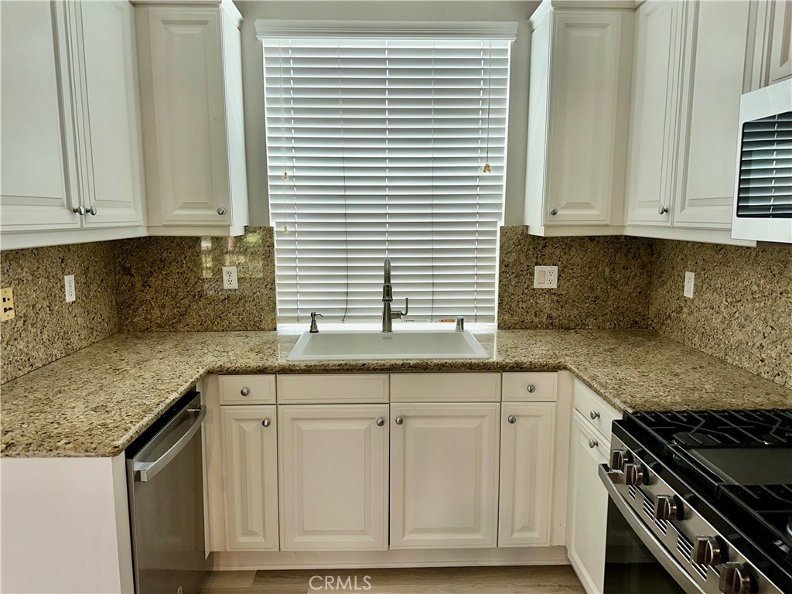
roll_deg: -0.5
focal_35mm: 24
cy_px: 297
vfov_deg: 56.8
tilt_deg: -8.2
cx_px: 396
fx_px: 549
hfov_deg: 71.6
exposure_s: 1/77
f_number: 1.78
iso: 50
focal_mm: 6.86
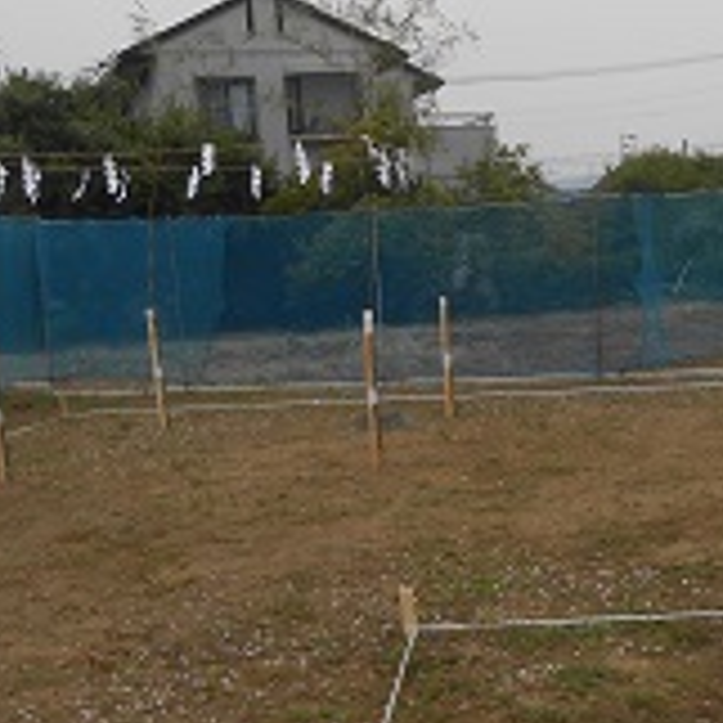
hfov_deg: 29.8
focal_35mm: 57
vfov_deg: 29.3
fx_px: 1347
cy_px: 593
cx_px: 489
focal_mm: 4.6
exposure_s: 1/200
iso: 80
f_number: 3.5
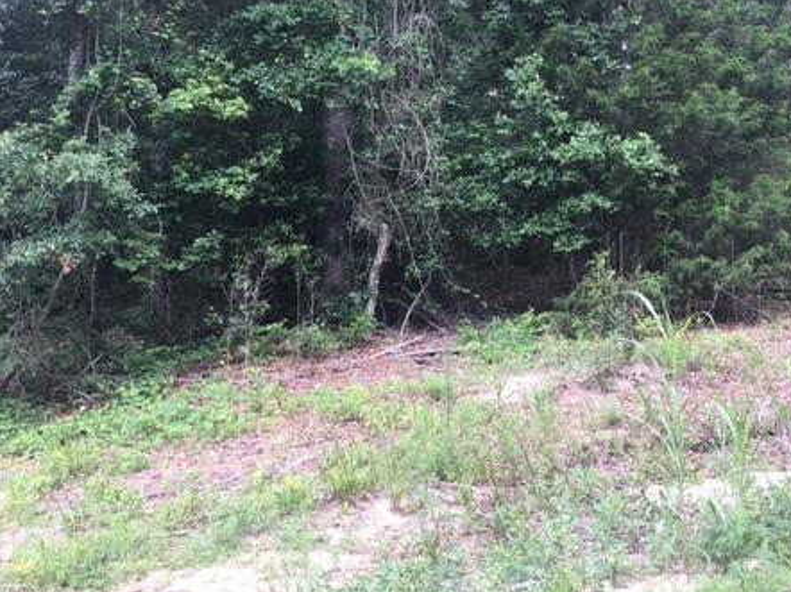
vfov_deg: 33.8
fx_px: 959
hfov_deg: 44.5
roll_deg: +0.3
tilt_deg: +5.8
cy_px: 168
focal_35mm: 42
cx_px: 485
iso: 25
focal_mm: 4.15
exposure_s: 1/120
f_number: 2.2
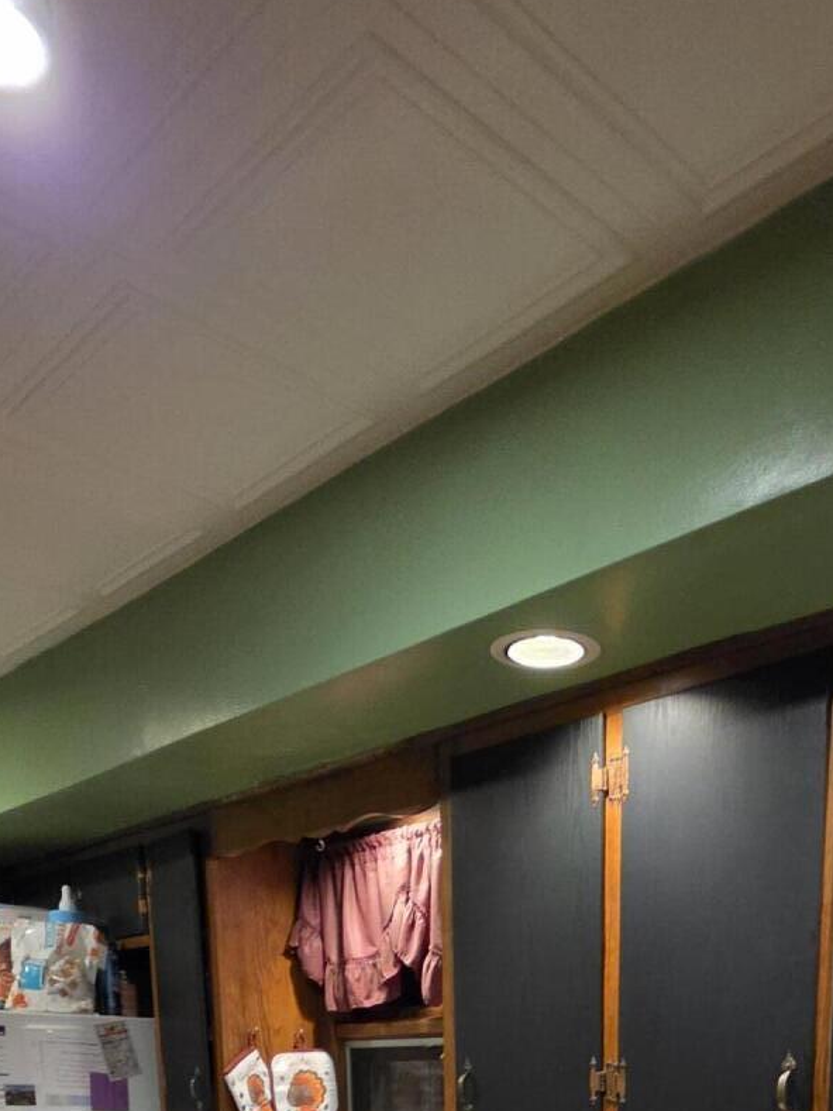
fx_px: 1059
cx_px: 553
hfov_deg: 42.4
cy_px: 1322
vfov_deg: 40.0
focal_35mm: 33
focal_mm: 2.2
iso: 1000
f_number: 1.9
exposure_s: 1/60
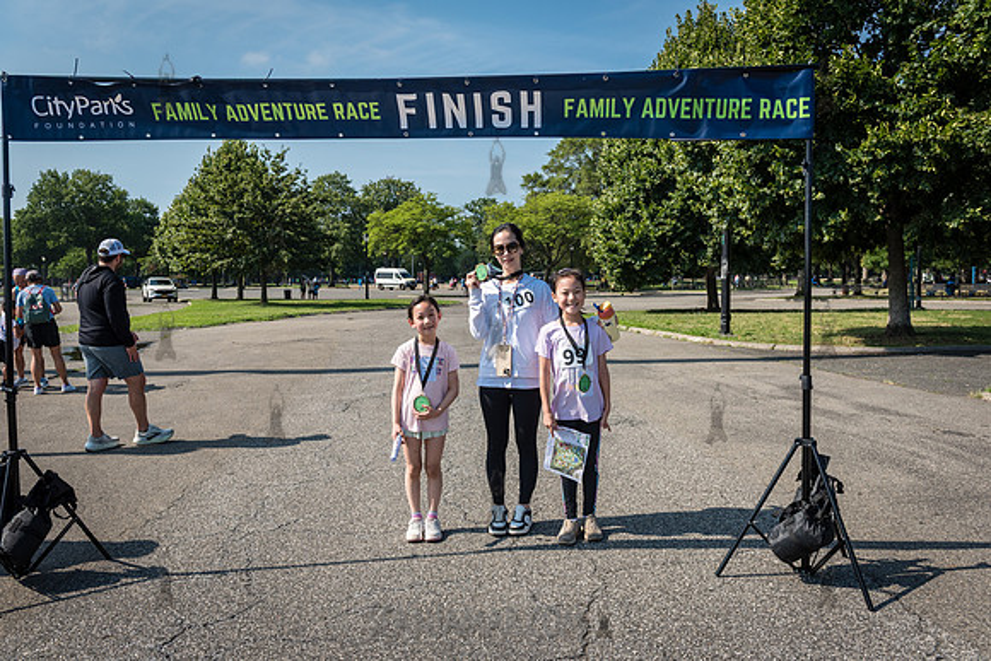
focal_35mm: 29
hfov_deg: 63.6
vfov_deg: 45.0
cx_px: 496
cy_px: 330
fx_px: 798
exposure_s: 1/1600
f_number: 5
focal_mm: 29
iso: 400
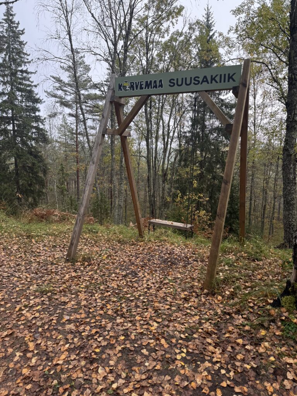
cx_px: 148
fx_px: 275
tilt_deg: -8.7
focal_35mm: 24
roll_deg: +1.2
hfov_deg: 56.8
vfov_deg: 71.6
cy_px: 198
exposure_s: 1/621
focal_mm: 6.76
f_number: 1.78
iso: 80
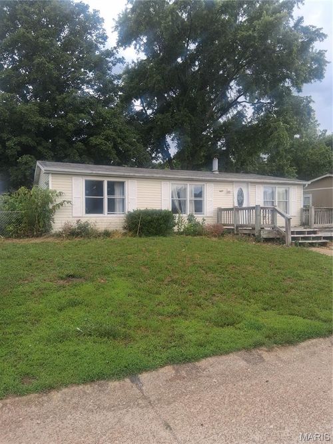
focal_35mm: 26
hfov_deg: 53.0
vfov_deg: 67.3
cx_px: 166
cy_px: 222
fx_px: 334
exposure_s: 1/130
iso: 25
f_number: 1.8
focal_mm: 3.98
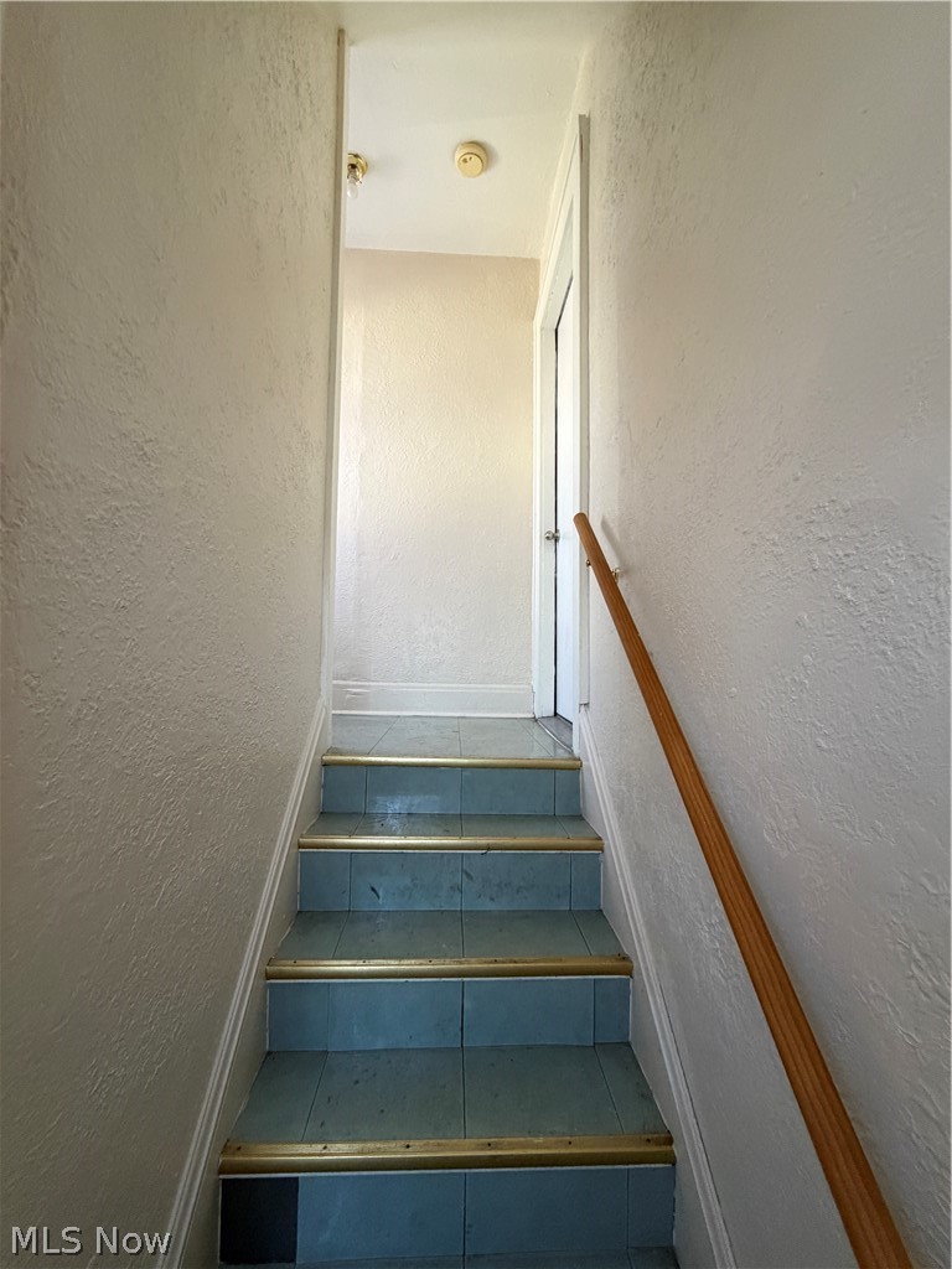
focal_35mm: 14
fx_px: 513
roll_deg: -0.6
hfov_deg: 85.7
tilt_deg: +2.3
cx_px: 476
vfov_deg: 102.1
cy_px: 634
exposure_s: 1/60
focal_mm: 2.22
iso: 400
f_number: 2.2
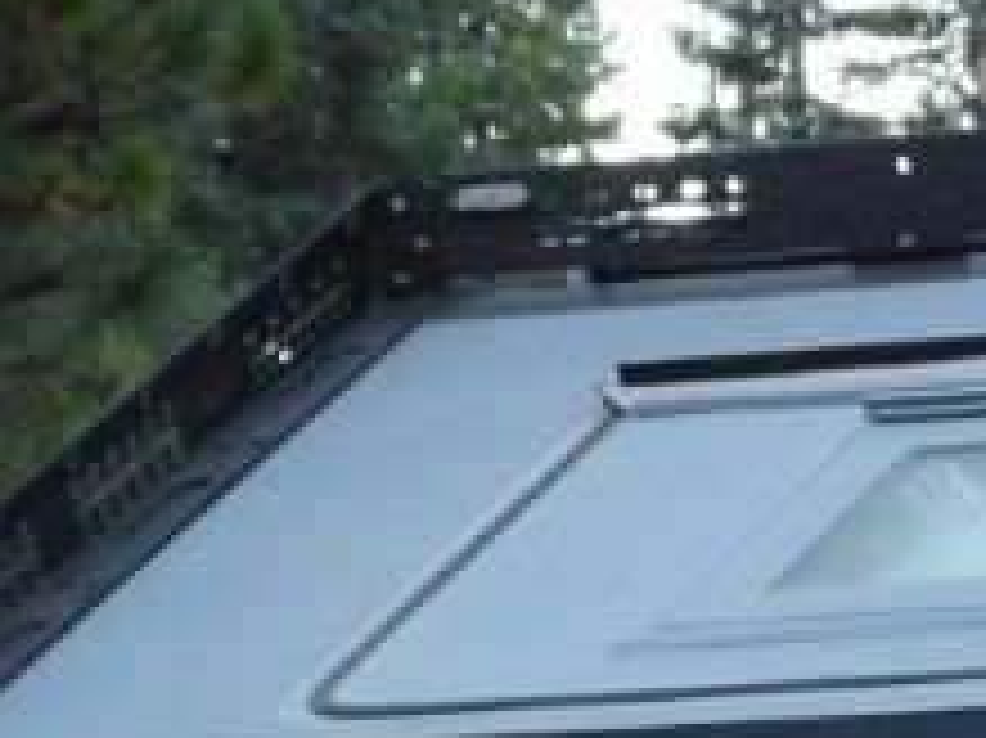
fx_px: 10306
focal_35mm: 362
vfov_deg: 4.1
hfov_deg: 5.5
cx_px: 1000
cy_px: 1454
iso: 110
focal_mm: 9.8
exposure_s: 1/30
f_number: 3.5
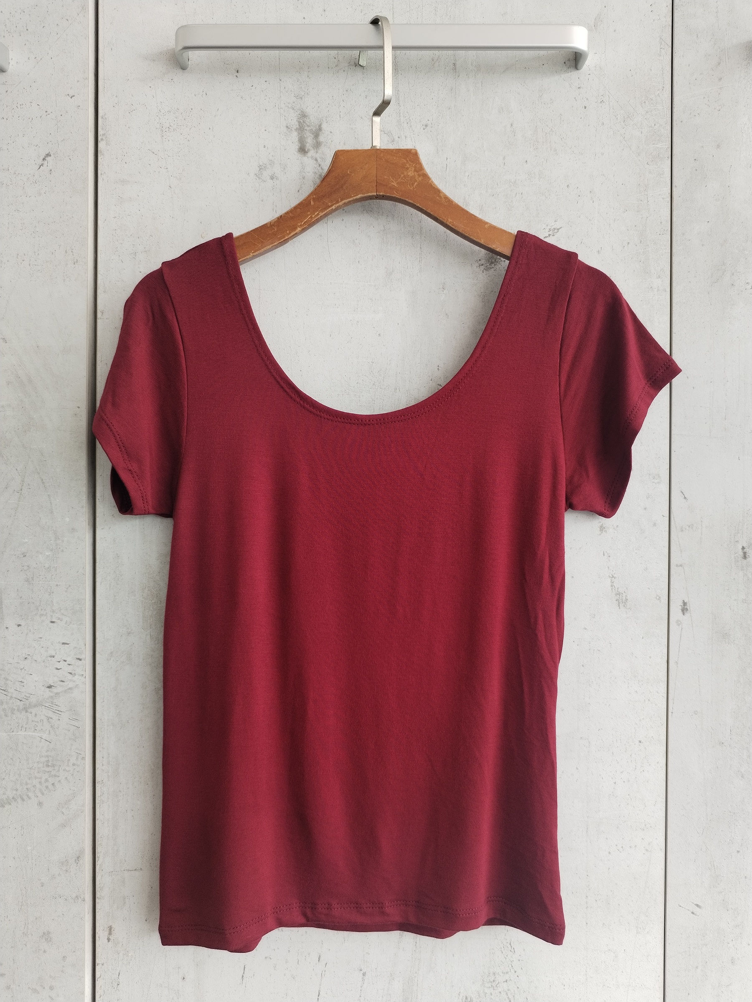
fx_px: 840
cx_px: 376
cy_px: 501
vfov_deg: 61.7
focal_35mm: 29
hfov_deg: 48.2
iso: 154
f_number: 1.8
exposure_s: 1/100
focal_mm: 4.75
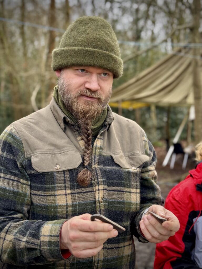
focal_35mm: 48
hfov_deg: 30.3
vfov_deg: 39.7
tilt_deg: -1.3
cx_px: 101
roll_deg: +0.5
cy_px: 134
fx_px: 373
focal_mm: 6.76
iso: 64
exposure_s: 1/176
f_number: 1.78
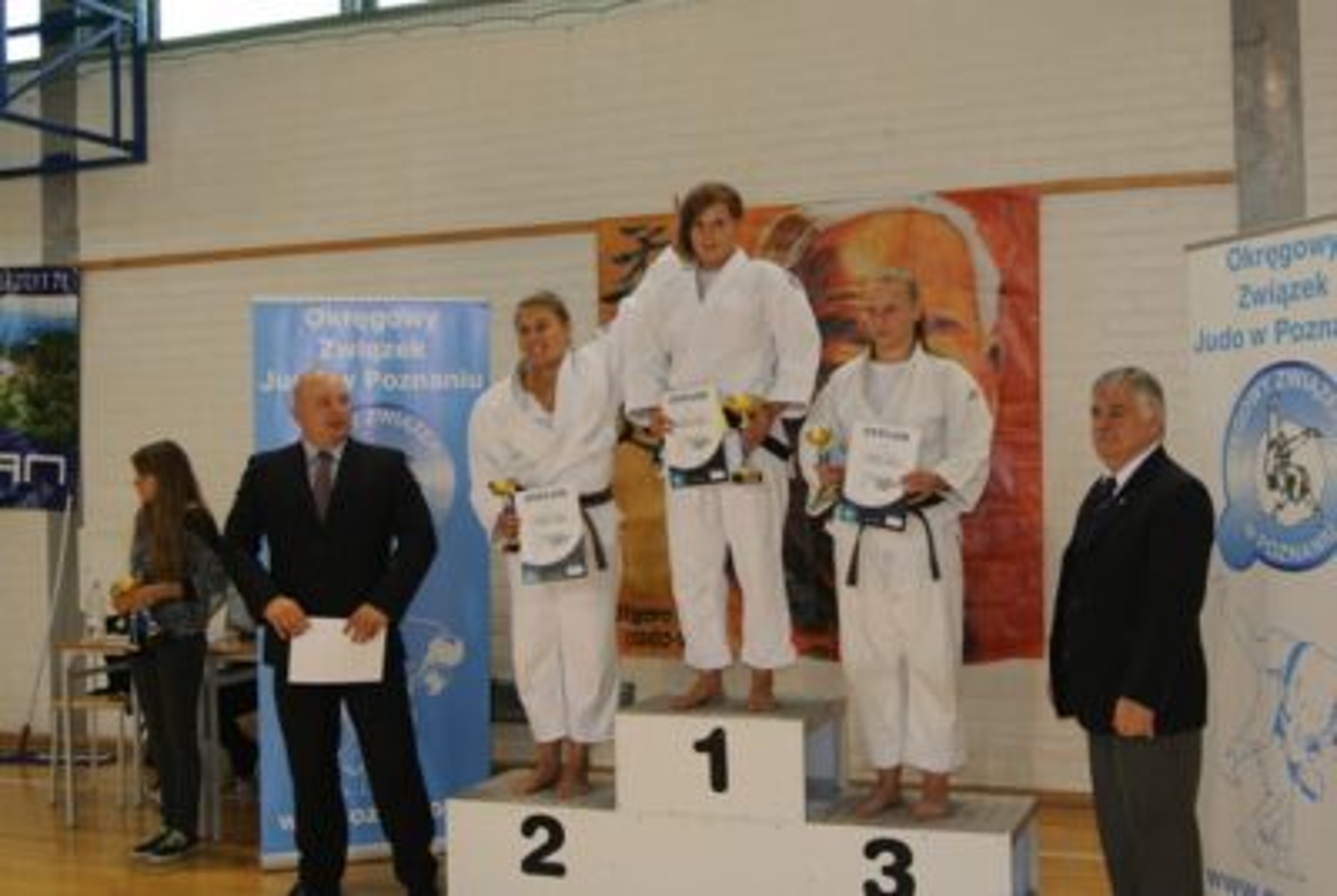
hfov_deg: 46.3
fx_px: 1562
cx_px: 668
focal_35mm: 42
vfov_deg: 32.0
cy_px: 448
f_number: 4.2
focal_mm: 15.7
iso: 250
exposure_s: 1/60
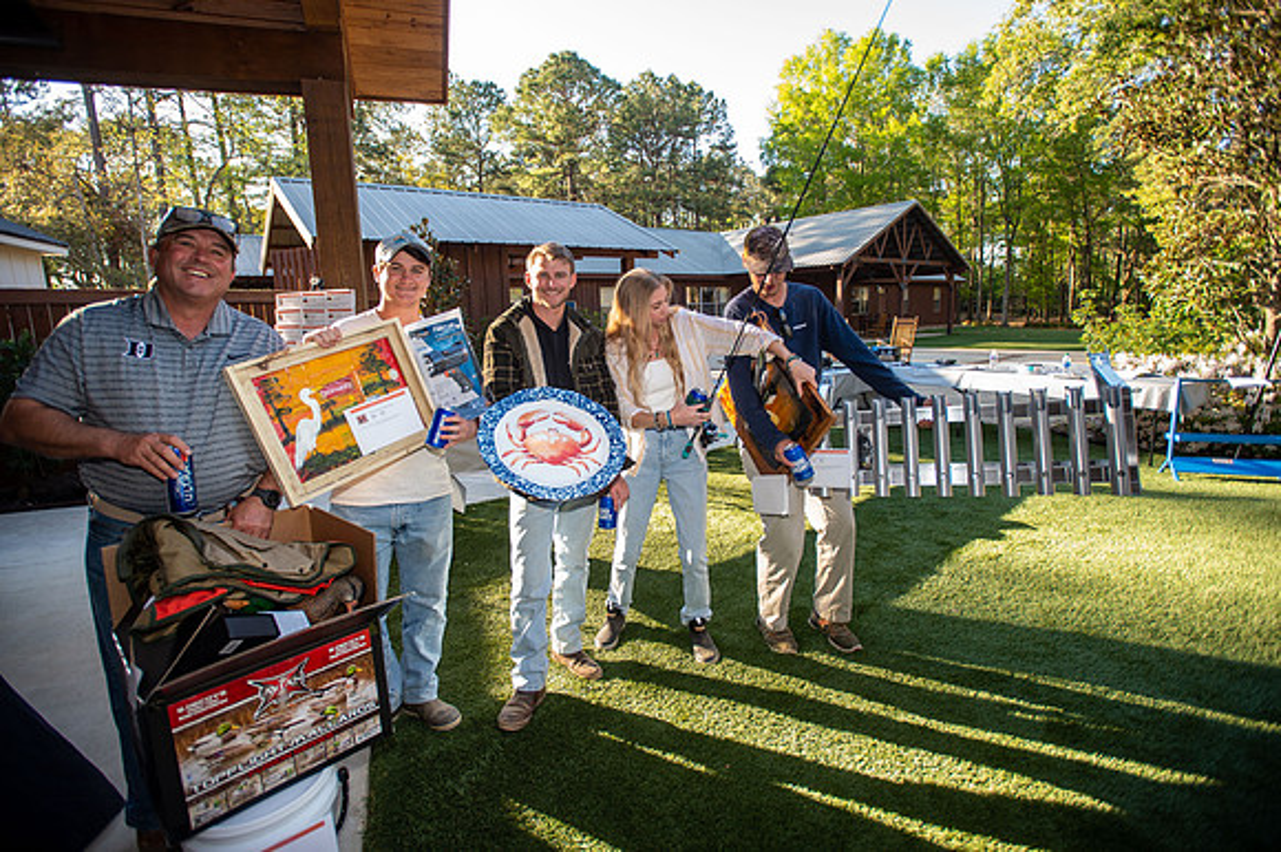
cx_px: 640
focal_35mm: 17
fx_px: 605
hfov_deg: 93.3
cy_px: 426
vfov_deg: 70.4
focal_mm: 17
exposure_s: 1/160
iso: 160
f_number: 3.2
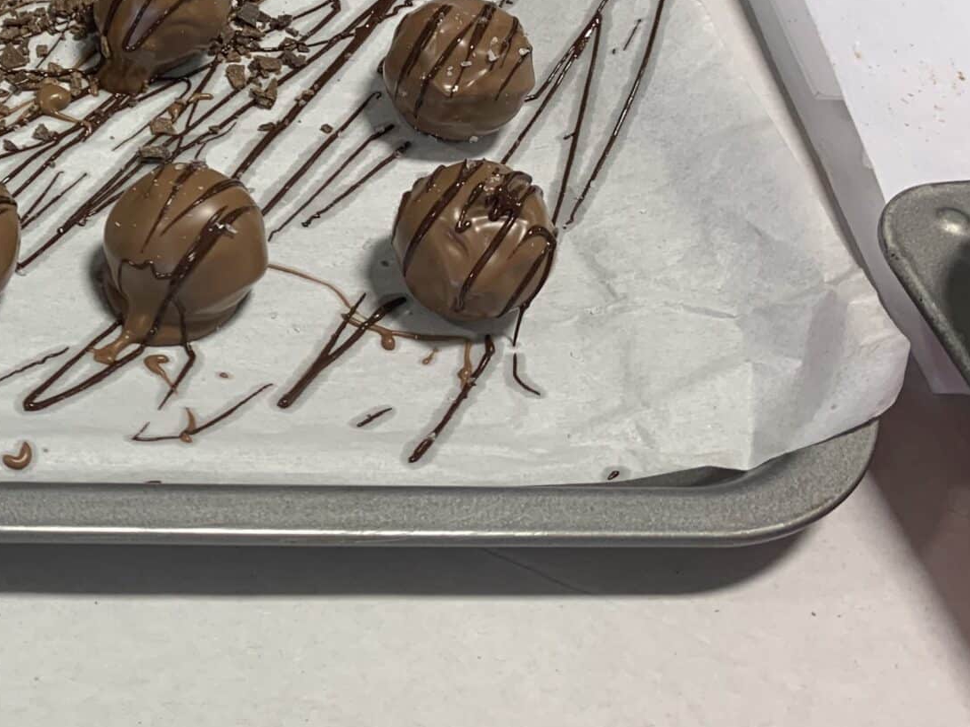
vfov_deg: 23.7
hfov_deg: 28.4
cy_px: 150
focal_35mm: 61
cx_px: -134
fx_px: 1709
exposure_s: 1/50
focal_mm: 4.25
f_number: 1.8
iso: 50
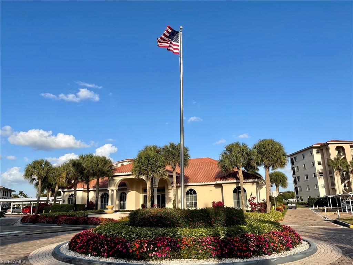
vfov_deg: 53.1
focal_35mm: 26
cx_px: 176
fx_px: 265
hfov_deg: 67.3
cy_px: 132
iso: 32
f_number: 1.6
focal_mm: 5.1
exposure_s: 1/3559
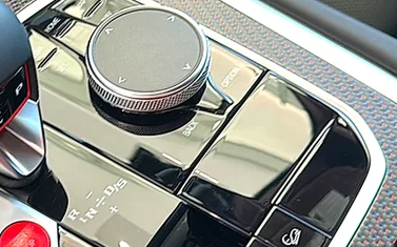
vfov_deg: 20.0
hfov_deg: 30.2
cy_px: 125
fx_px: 703
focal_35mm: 65
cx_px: 38
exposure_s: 1/41
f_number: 1.78
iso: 64
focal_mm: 6.86
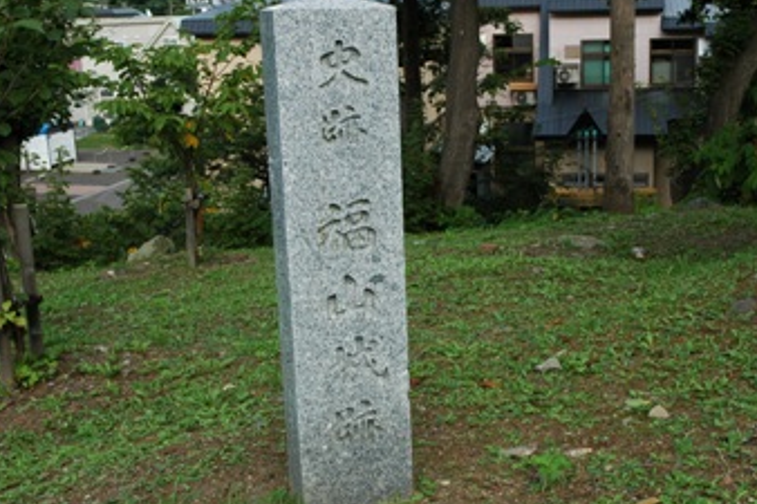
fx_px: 1128
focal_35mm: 54
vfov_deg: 25.1
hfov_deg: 36.9
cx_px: 473
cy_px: 300
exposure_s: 1/200
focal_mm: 27
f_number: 7.1
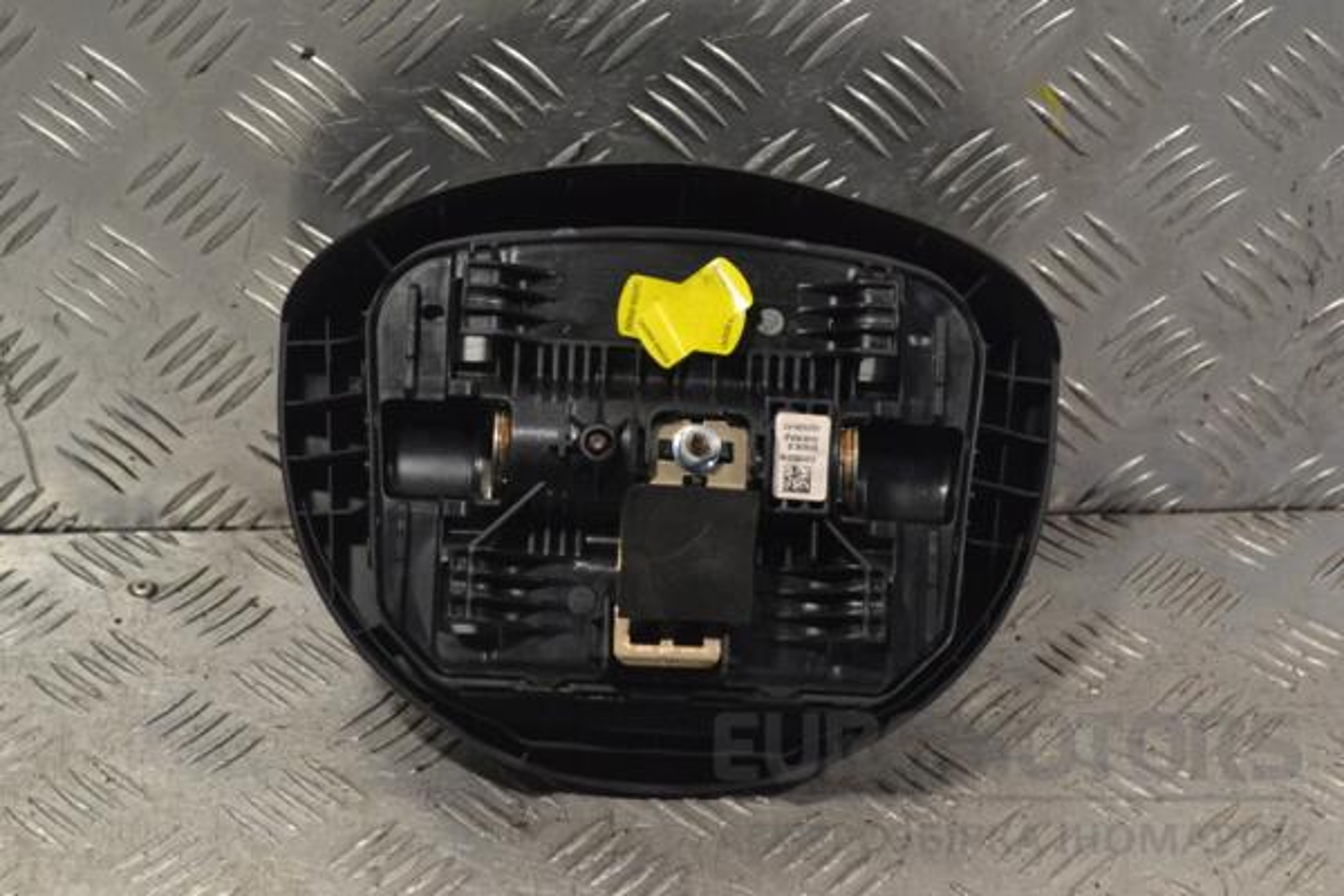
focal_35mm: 82
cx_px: 672
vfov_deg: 16.6
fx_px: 3080
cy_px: 448
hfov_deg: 24.6
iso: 3200
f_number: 8
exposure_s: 1/250
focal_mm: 55
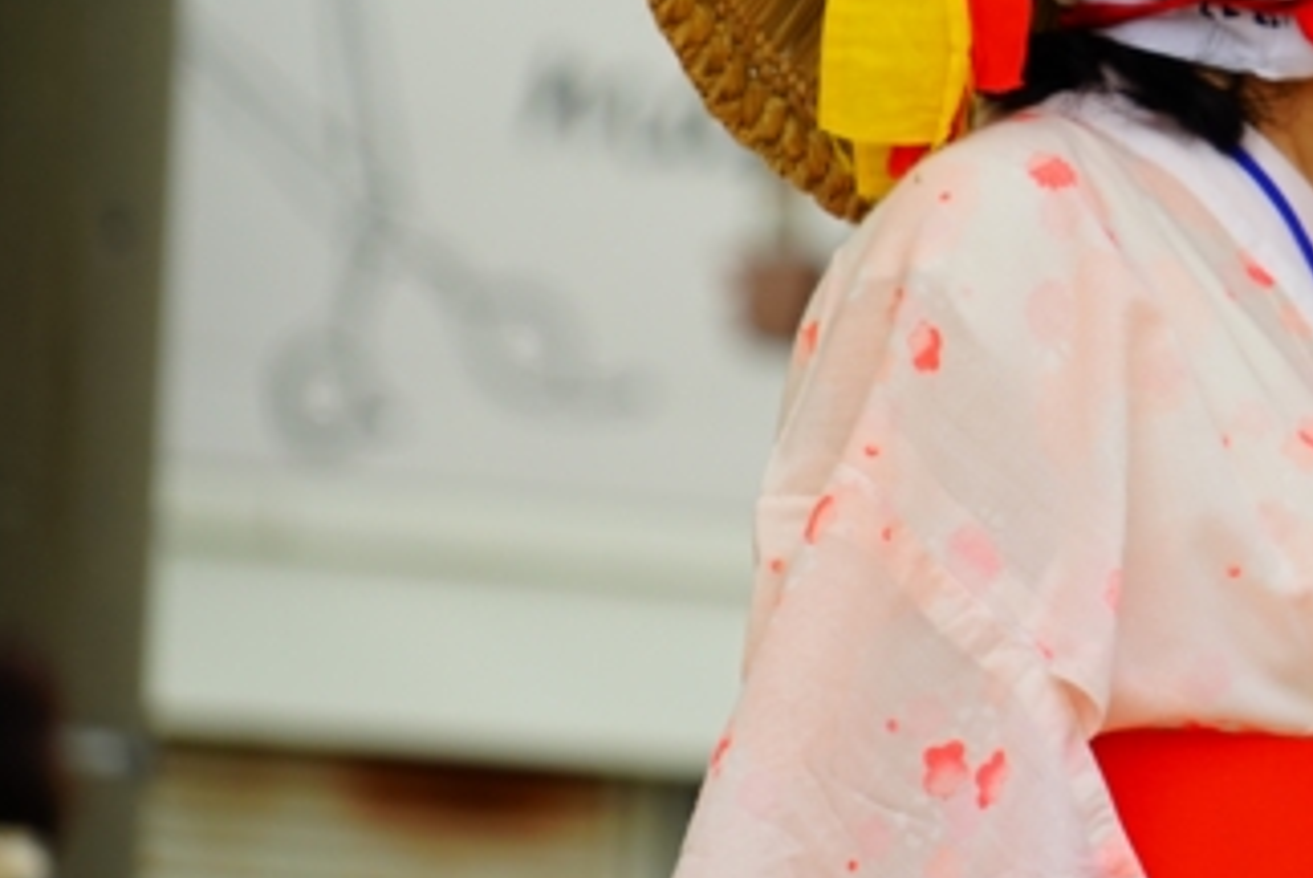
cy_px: 289
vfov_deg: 2.9
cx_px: 1573
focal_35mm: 480
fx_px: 17522
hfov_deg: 4.3
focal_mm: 194
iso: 125
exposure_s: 1/200
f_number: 6.7
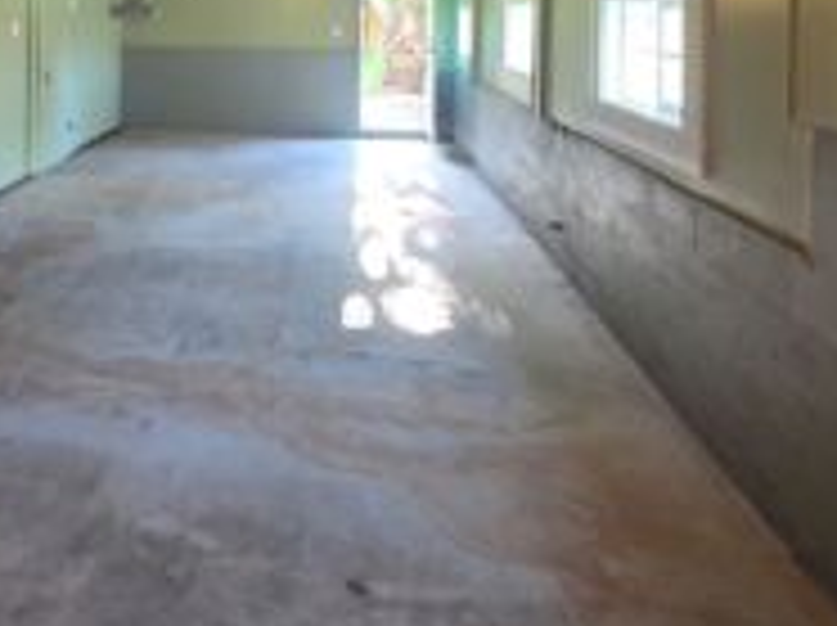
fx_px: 676
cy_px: 27
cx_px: 274
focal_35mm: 28
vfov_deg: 43.8
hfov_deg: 61.9
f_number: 2.2
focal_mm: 1.7
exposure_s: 1/60
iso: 800
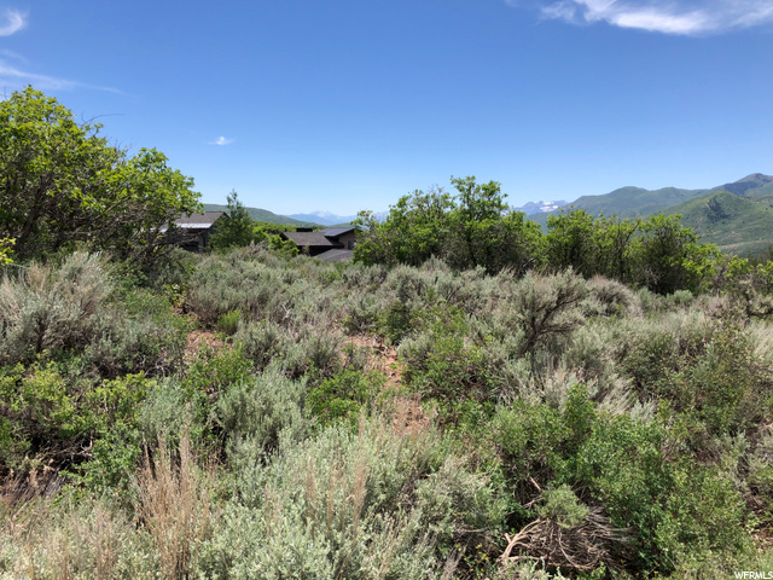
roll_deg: -0.9
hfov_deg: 63.4
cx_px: 386
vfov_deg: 49.7
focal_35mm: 28
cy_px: 290
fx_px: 625
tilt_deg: -5.6
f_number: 1.8
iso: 20
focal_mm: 3.99
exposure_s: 1/1799
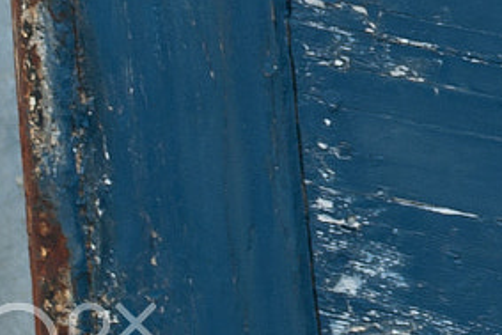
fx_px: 4141
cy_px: -373
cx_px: 1135
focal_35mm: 297
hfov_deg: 6.6
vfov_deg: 4.6
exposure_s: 1/160
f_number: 5.3
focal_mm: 35
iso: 100
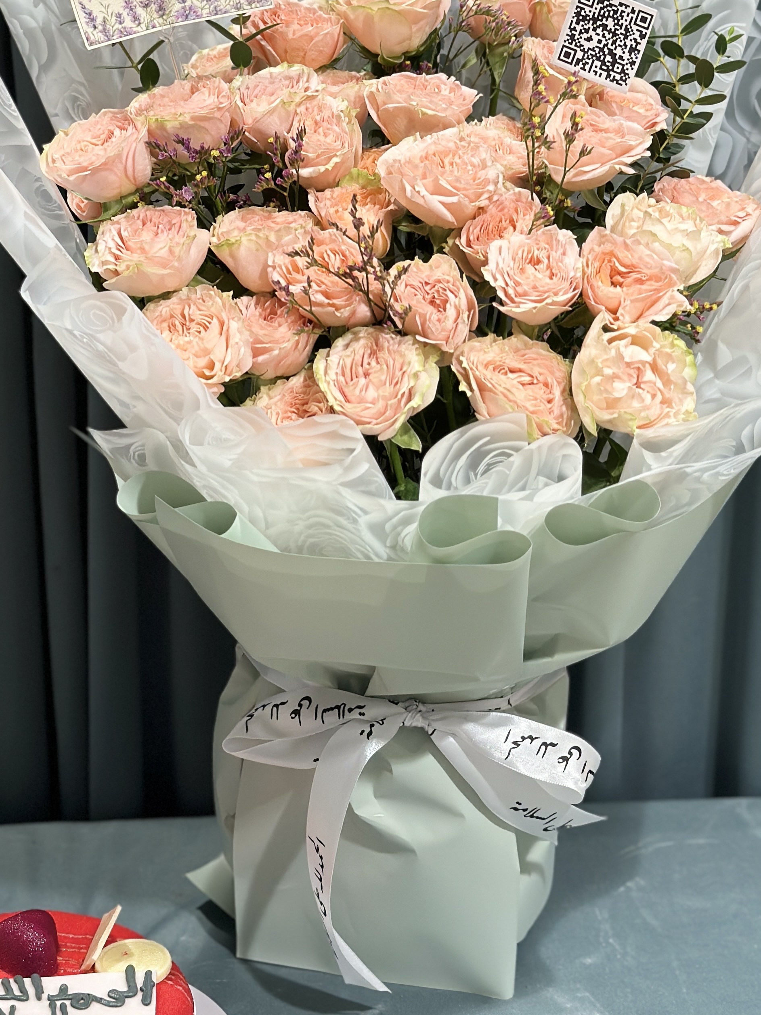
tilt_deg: -16.4
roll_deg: -0.7
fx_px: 2257
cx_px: 306
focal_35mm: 77
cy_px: 406
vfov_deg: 25.3
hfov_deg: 19.1
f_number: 1.78
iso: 80
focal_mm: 6.86
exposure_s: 1/290
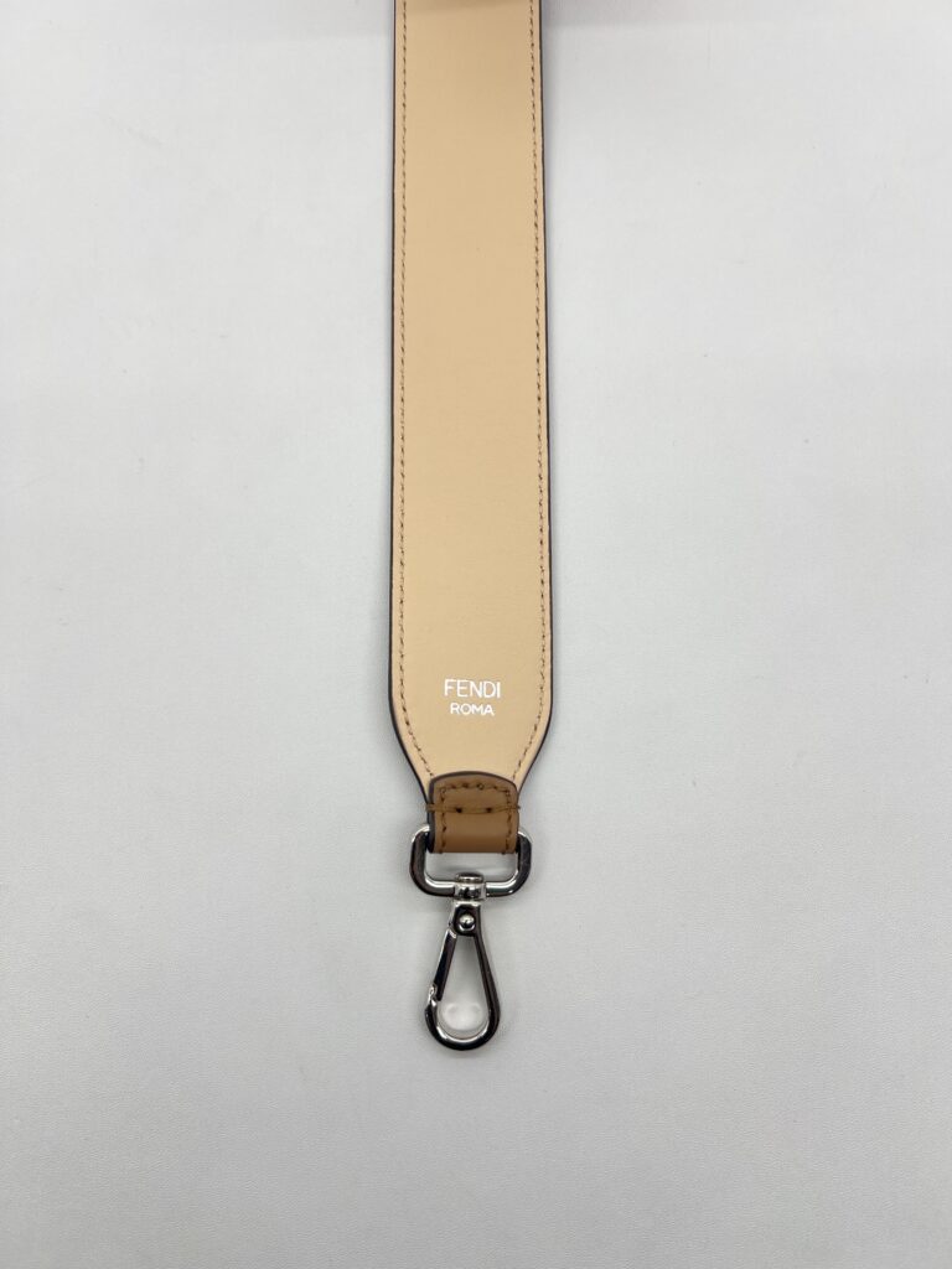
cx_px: 476
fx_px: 953
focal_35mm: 26
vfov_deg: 67.3
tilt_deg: -79.5
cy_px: 634
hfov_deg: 53.1
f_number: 1.5
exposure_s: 1/214
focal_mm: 5.7
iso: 50
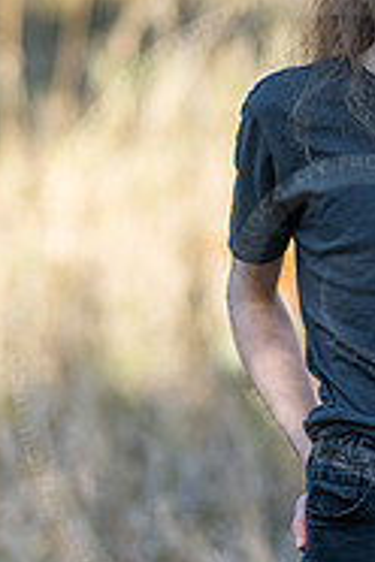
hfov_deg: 4.5
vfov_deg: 6.7
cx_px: 417
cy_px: 354
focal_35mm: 308
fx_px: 4812
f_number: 1.4
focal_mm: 85
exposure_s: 1/1000
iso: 80
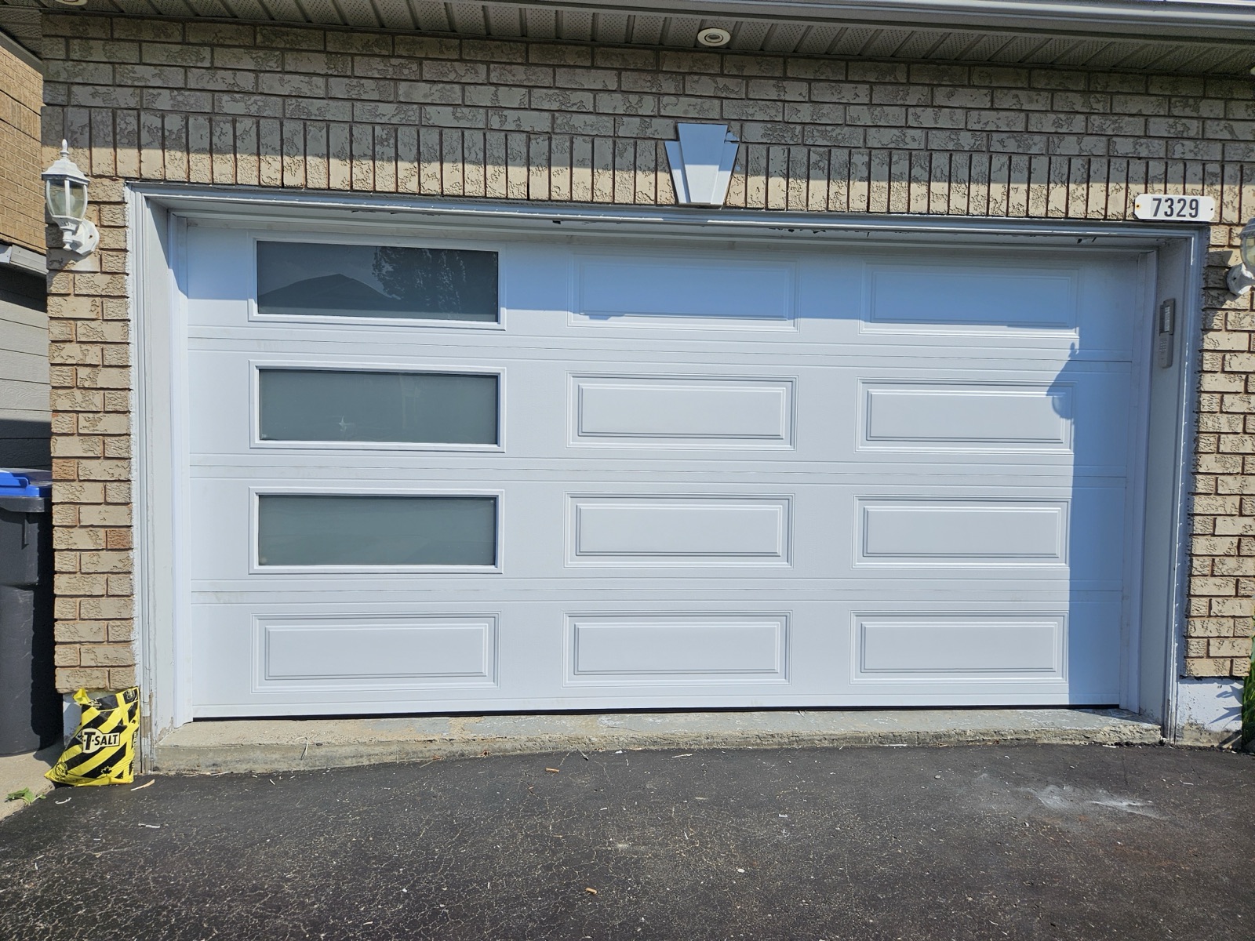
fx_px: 834
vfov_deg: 58.9
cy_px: 470
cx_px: 628
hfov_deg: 73.9
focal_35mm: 23
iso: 25
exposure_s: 1/4054
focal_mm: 5.4
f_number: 1.8
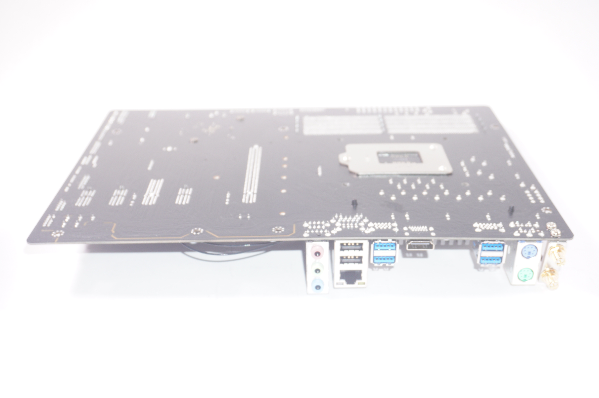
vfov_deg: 30.8
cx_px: 300
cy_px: 199
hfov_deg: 45.0
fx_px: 723
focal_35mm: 44
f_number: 5.6
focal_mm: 29
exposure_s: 1/60
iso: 250
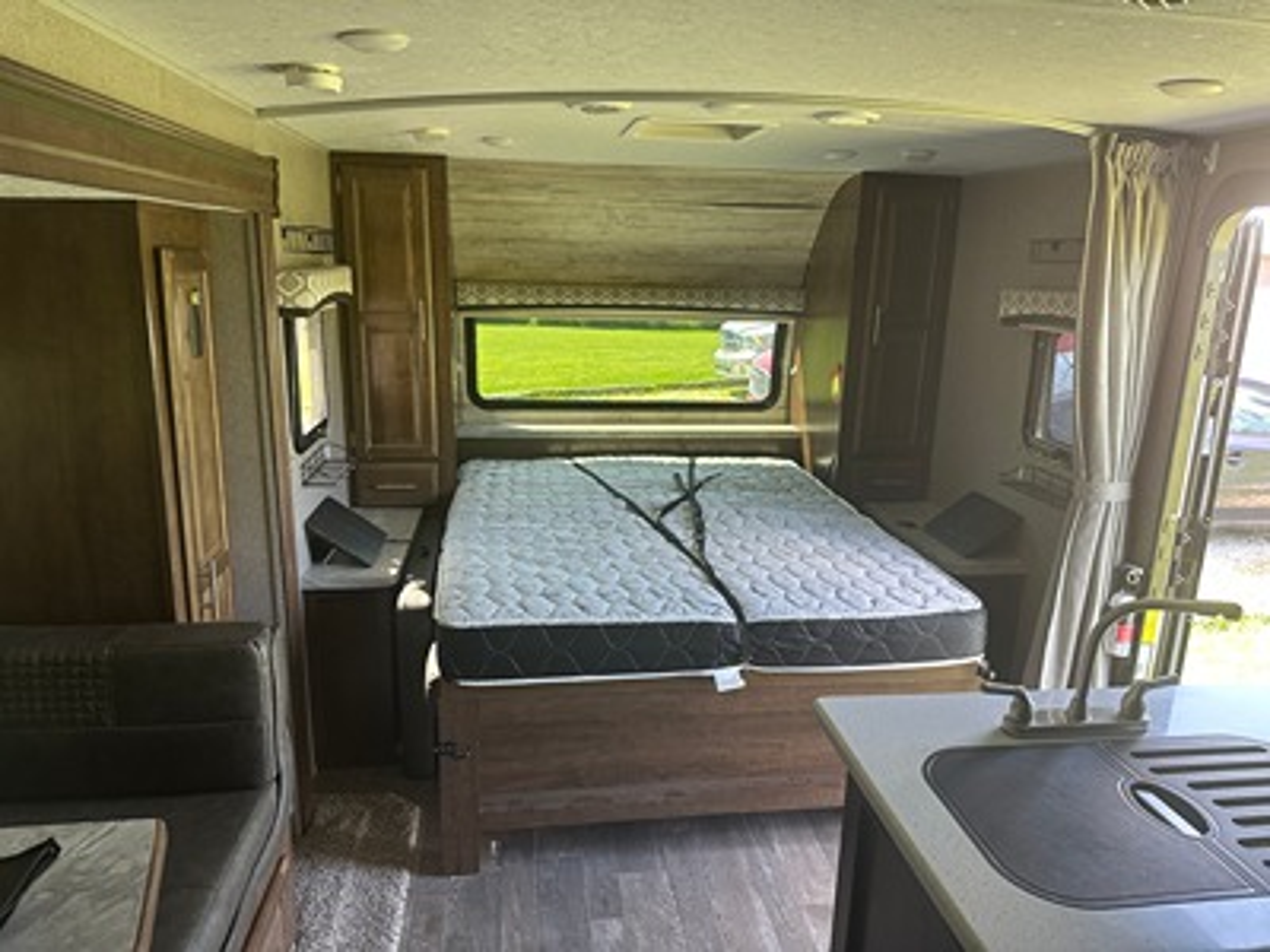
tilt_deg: -12.5
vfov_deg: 56.8
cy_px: 476
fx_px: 881
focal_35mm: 24
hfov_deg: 71.6
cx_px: 635
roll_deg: -2.0
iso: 160
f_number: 1.78
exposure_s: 1/121
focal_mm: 6.86
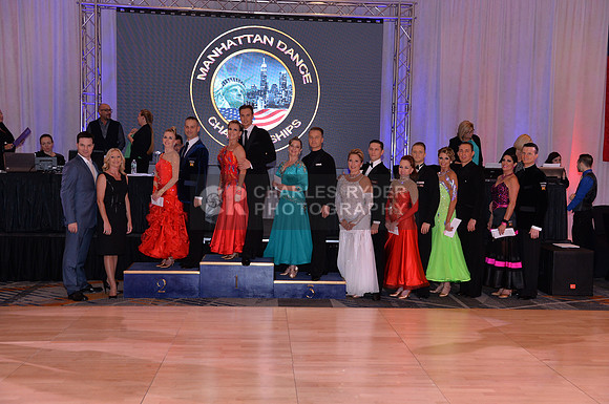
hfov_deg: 48.5
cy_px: 202
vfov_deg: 33.3
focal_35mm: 40
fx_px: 676
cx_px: 304
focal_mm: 40
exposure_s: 1/250
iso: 1600
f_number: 5
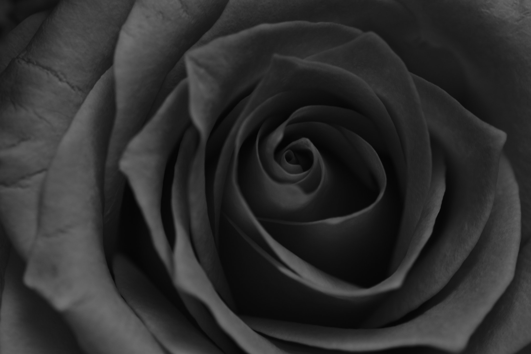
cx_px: 266
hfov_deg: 13.0
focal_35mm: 158
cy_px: 177
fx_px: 2323
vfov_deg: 8.7
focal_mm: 105
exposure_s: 1/80
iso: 400
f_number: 6.3
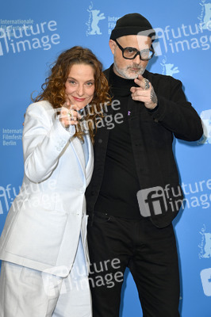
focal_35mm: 78
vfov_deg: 26.0
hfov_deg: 17.5
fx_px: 687
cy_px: 158
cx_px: 106
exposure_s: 1/200
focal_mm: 78
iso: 800
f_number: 5
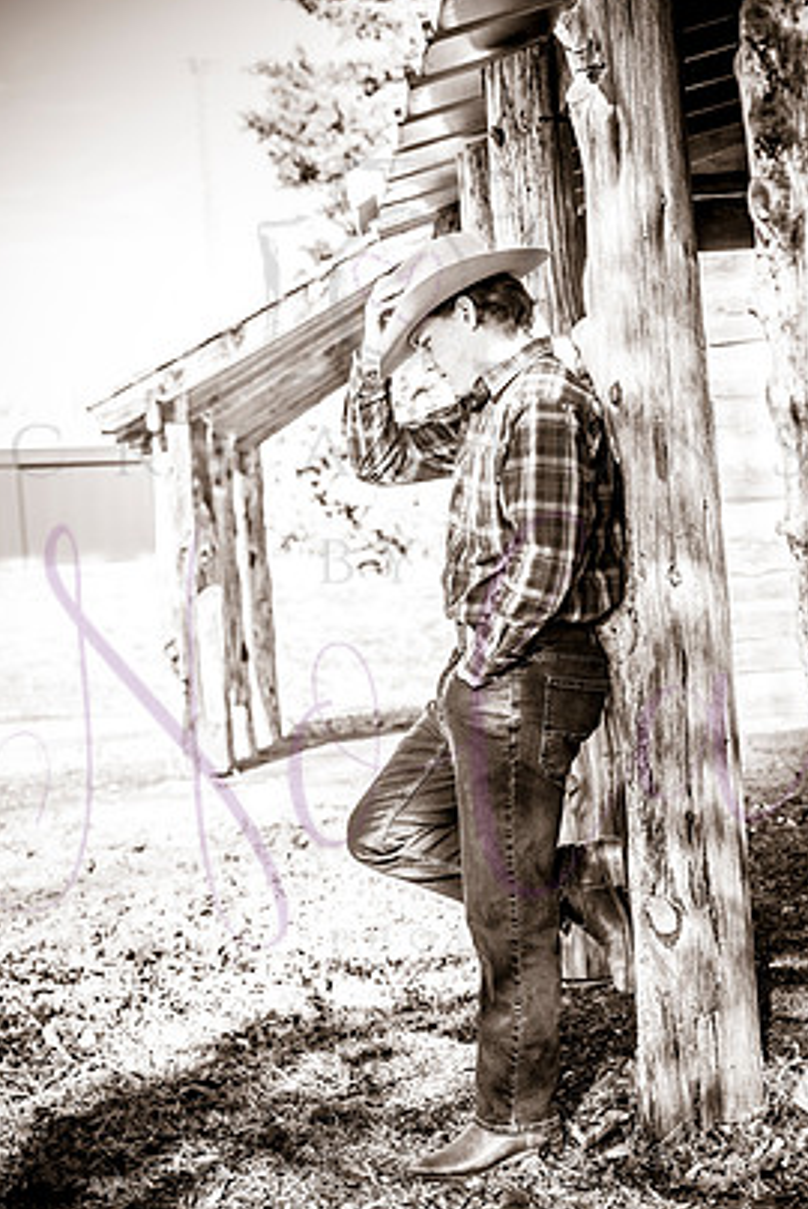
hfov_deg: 15.4
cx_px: 410
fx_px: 2991
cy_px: 557
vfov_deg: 22.8
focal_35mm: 89
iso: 800
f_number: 5.6
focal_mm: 80
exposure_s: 1/500
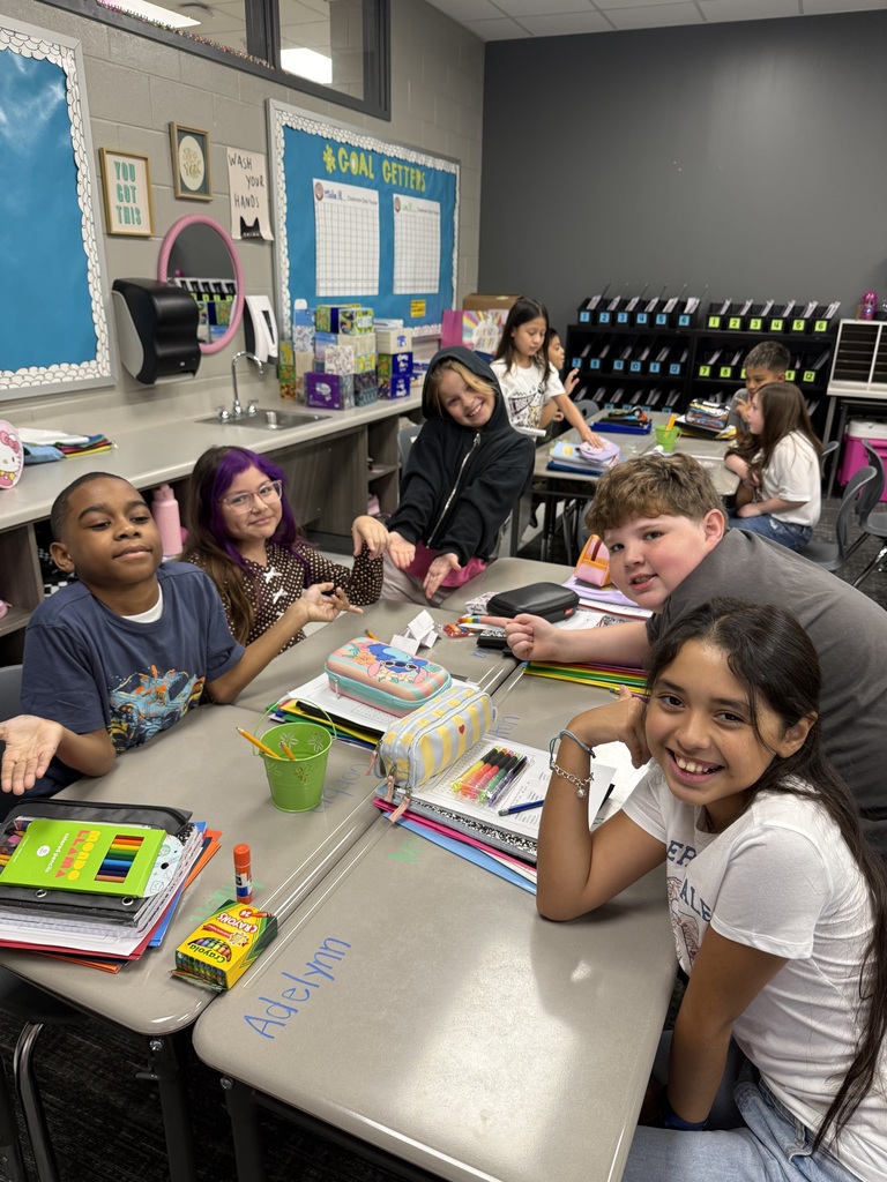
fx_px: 820
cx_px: 444
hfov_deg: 56.8
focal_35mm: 24
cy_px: 591
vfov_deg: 71.6
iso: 125
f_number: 1.78
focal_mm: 6.76
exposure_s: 1/60
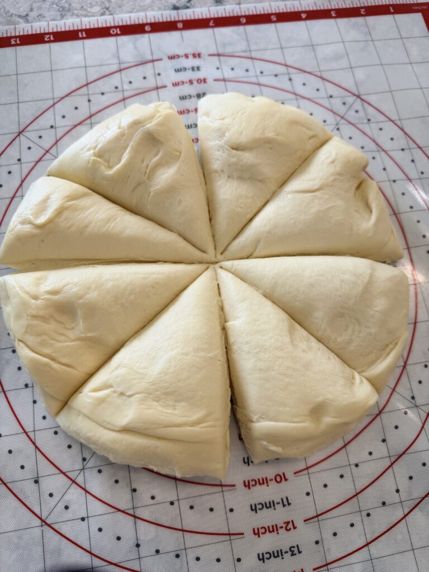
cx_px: 214
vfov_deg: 71.6
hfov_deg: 56.8
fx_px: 397
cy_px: 286
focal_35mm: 24
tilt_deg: -73.6
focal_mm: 6.76
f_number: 1.78
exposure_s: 1/353
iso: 80
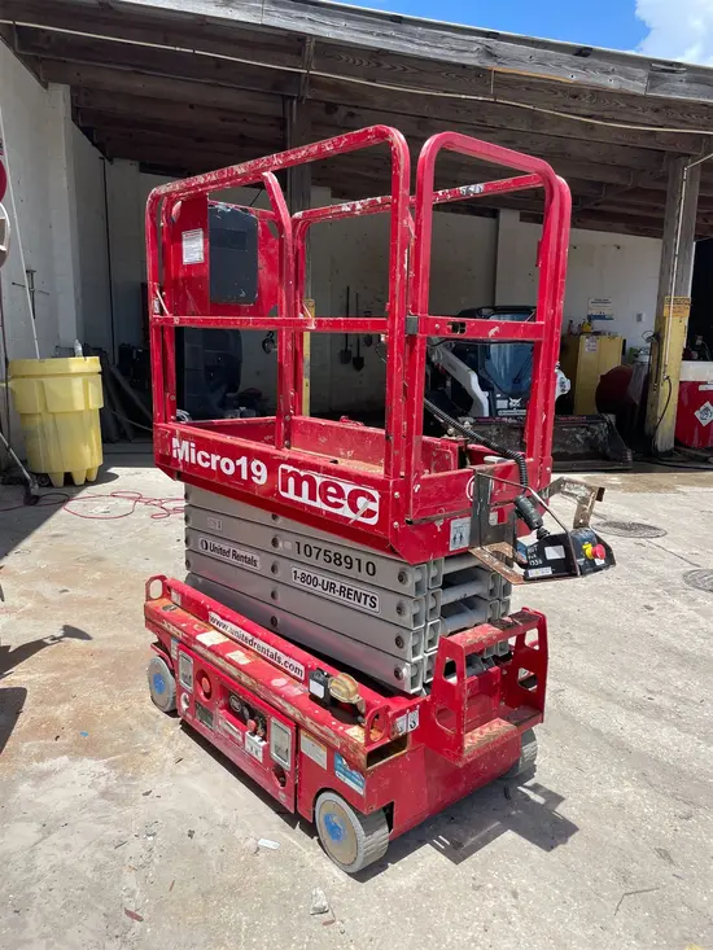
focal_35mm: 26
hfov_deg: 53.1
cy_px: 475
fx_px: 714
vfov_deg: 67.3
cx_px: 356
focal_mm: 4.2
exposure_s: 1/2681
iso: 32
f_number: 1.6
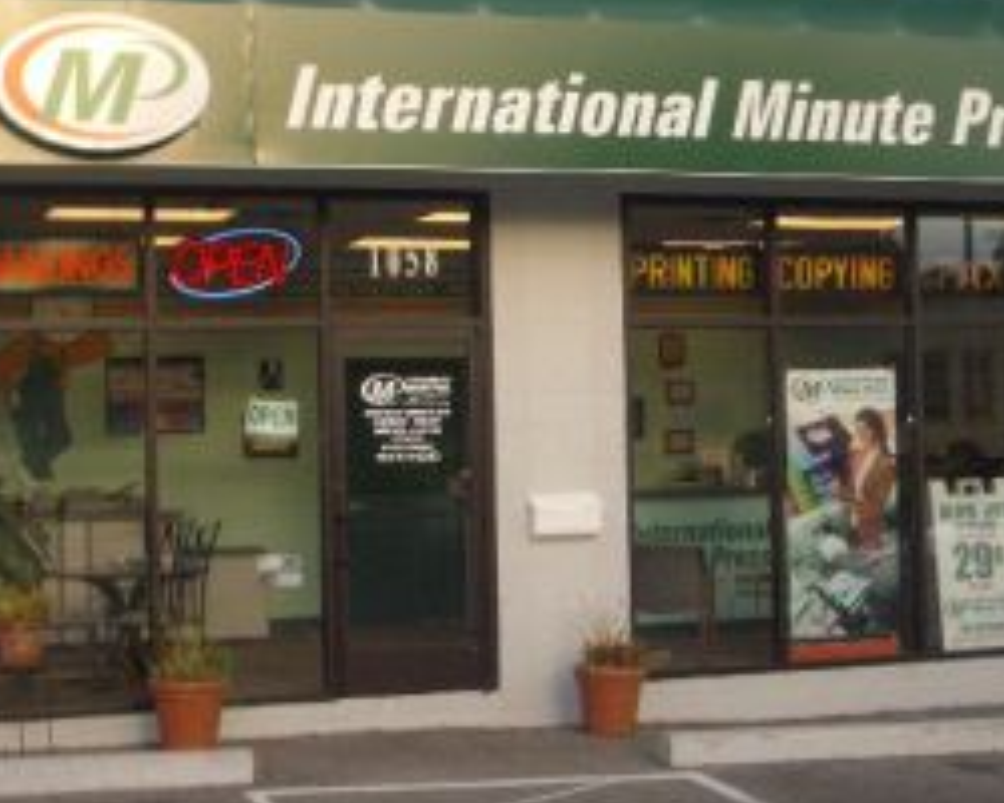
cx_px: 570
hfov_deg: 28.3
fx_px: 1991
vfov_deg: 22.8
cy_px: 337
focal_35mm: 67
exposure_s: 1/400
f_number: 3.1
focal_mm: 8.2
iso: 100
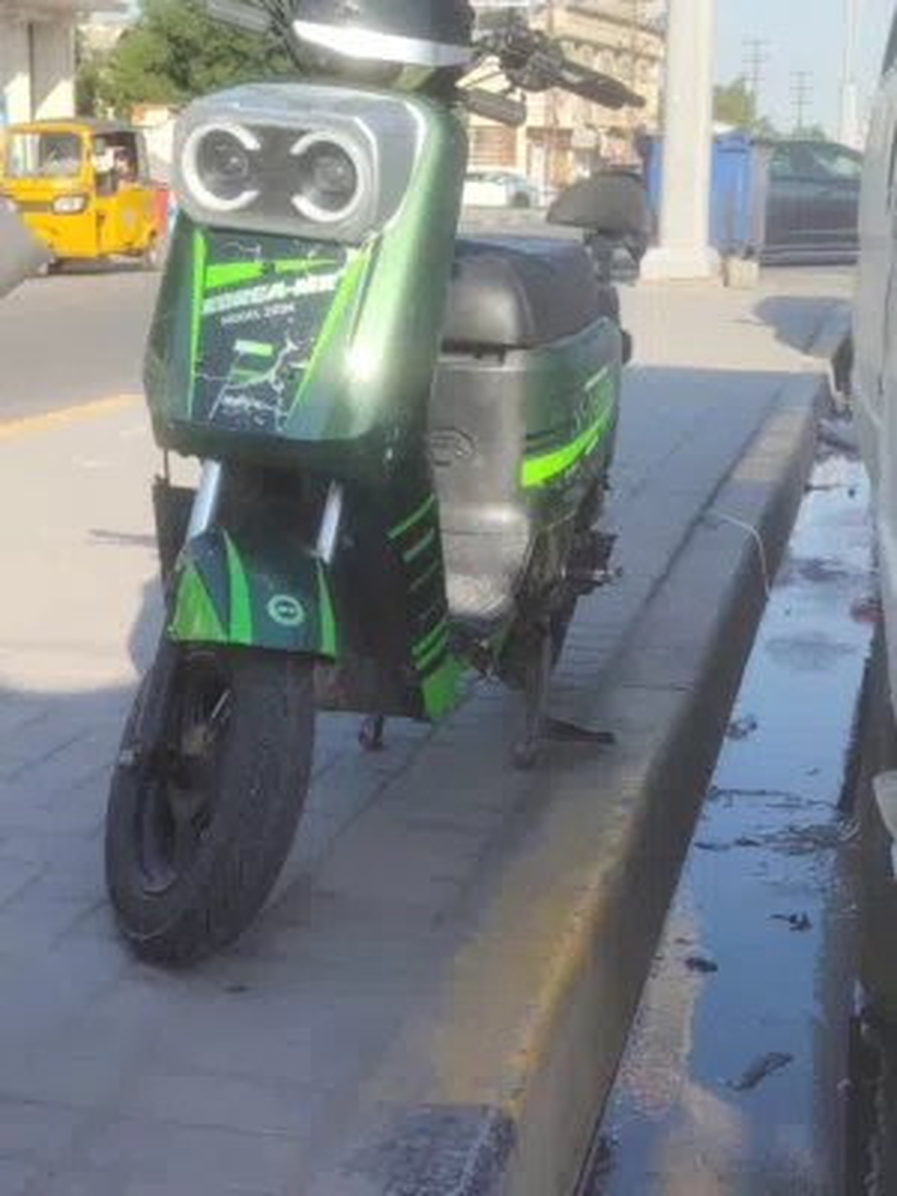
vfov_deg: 32.7
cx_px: 448
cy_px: 598
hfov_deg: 24.8
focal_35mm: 59
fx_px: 2038
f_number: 1.75
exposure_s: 1/597
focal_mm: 5.25
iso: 50
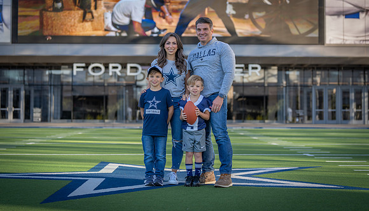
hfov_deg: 28.3
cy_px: 88
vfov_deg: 16.4
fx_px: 732
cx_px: 185
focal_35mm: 75
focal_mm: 70
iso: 100
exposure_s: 1/500
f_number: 2.8
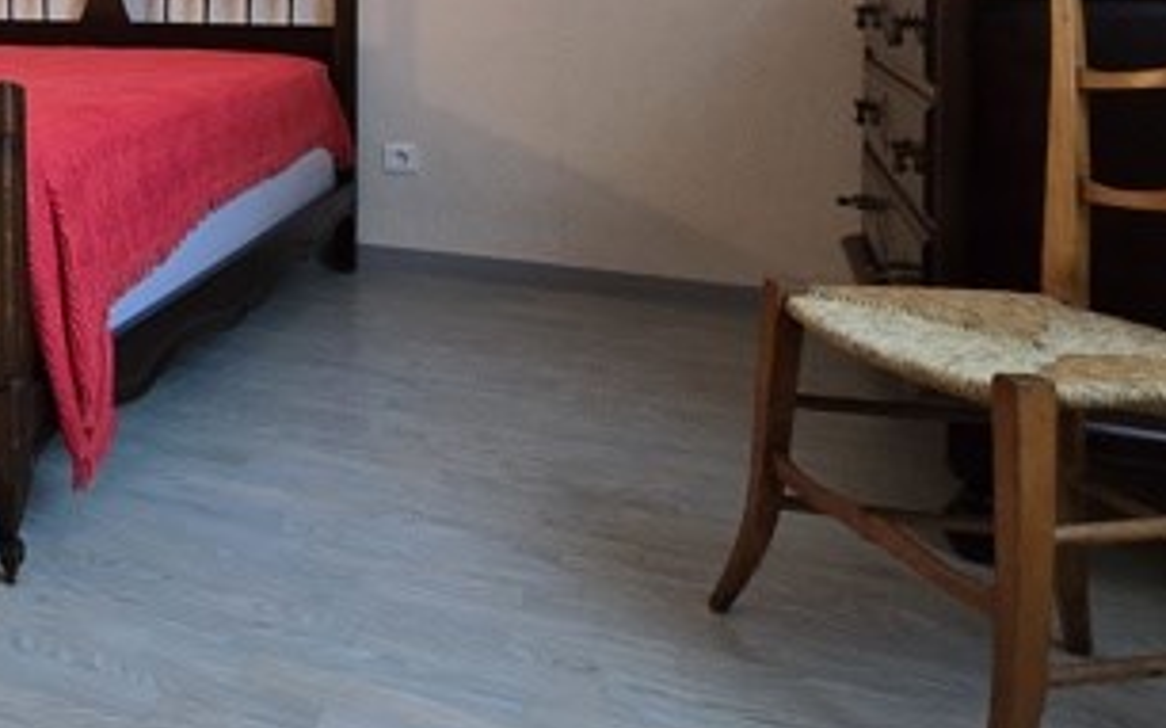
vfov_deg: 32.6
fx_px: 1144
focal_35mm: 36
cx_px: -27
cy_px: 11
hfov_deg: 44.9
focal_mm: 2.2
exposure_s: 1/50
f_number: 2.2
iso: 400
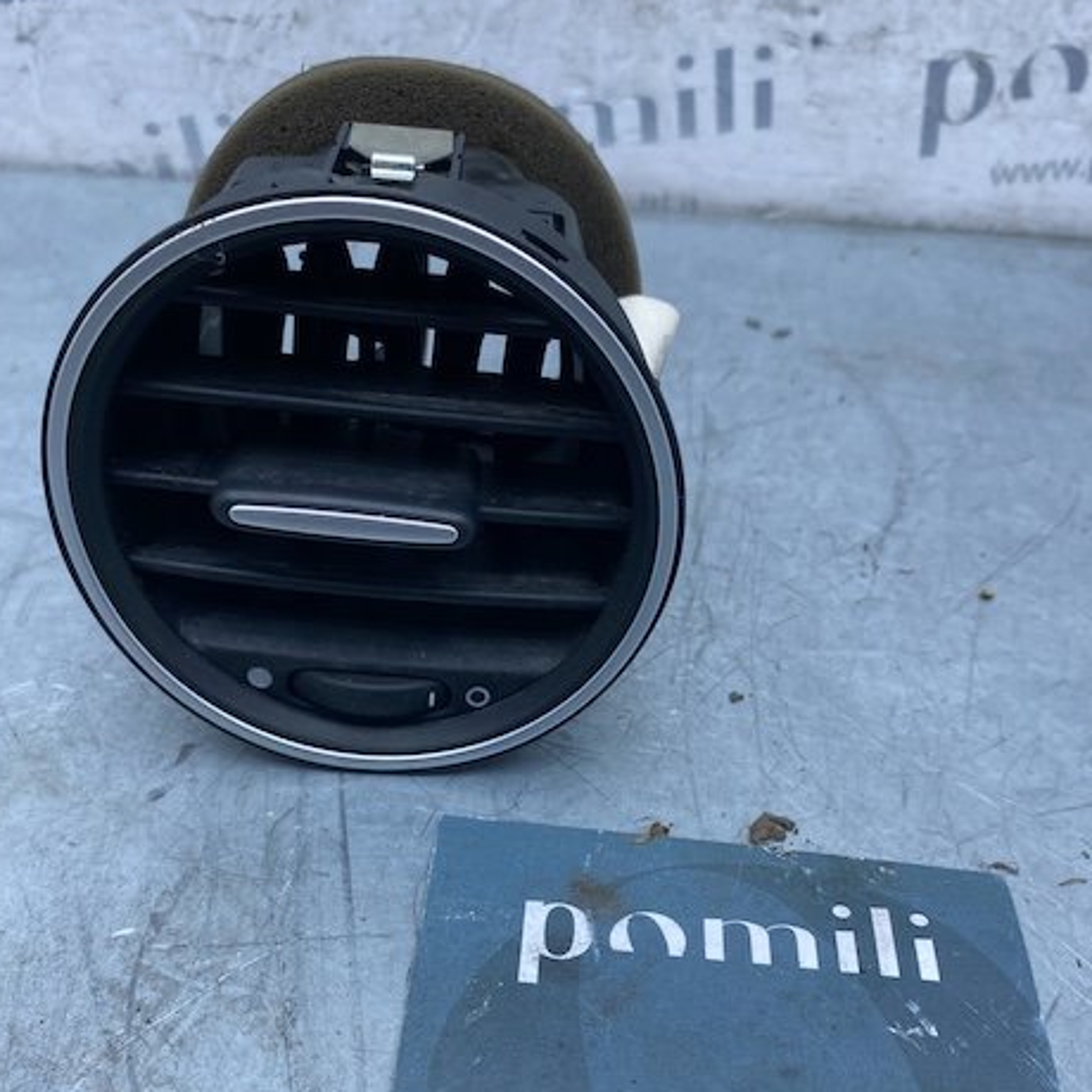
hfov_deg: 51.1
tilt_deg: -45.5
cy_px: 734
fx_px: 1142
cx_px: 541
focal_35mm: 32
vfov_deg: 50.1
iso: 32
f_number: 1.8
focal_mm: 4.25
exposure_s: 1/527
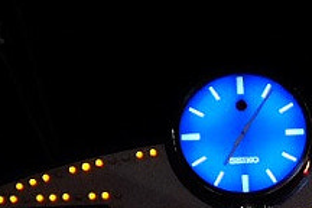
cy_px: 462
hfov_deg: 7.9
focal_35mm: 259
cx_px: 293
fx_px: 2244
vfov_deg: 5.2
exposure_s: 1/500
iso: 1600
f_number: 2
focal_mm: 23
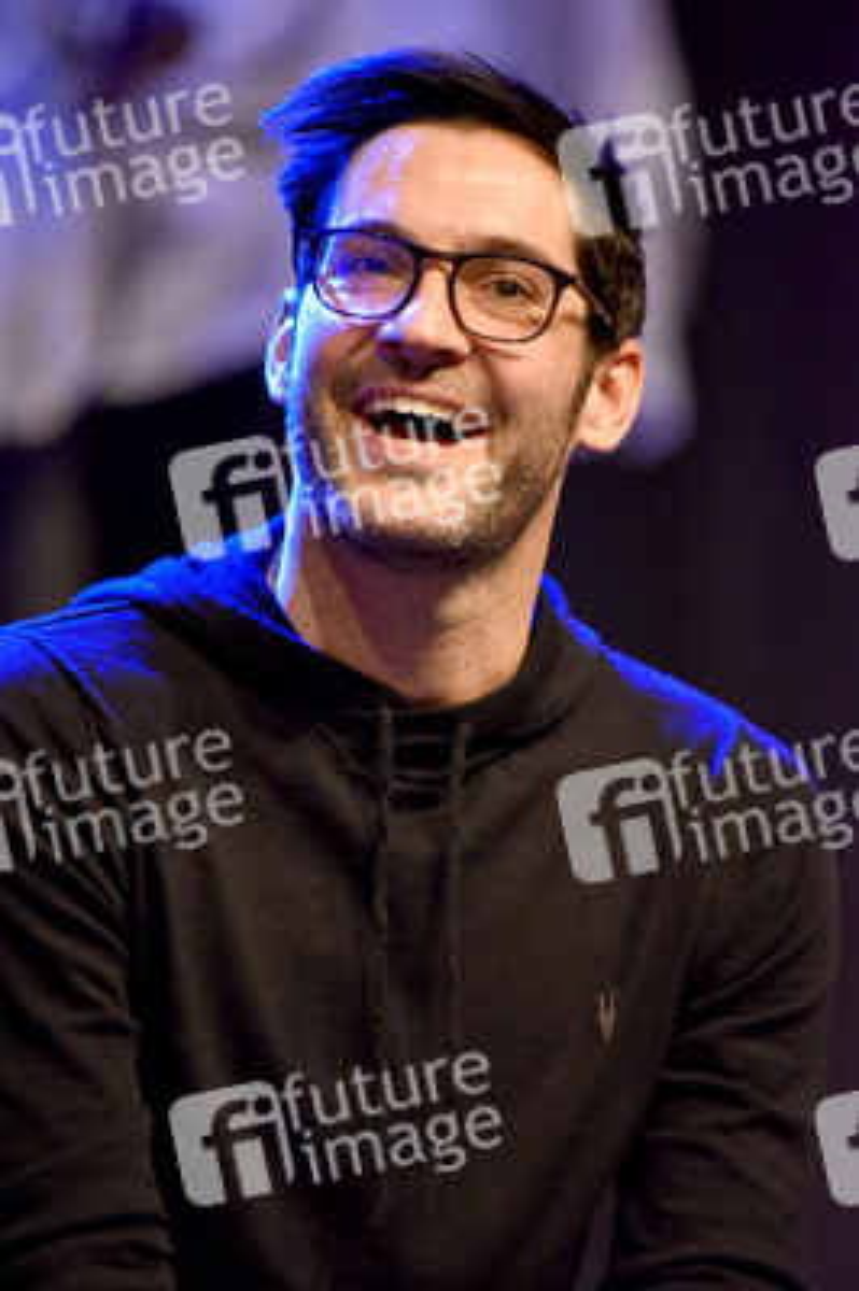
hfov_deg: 2.7
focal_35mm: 500
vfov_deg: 4.1
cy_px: 646
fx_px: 17925
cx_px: 430
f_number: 5.6
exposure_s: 1/125
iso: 5000
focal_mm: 500
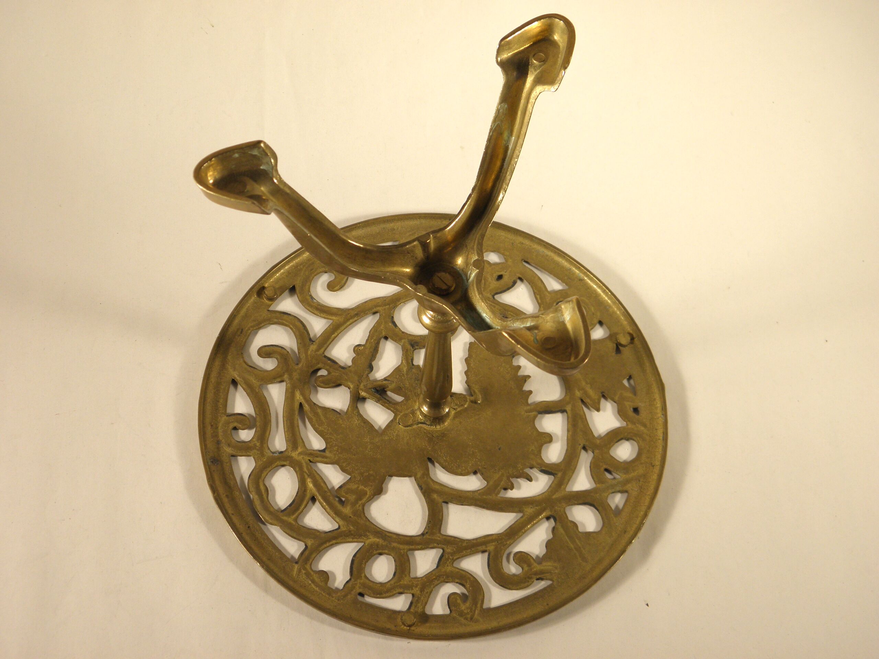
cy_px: 330
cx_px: 440
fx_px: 1193
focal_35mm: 47
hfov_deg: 40.4
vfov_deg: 30.9
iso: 100
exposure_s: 1/50
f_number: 3.9
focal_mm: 8.6
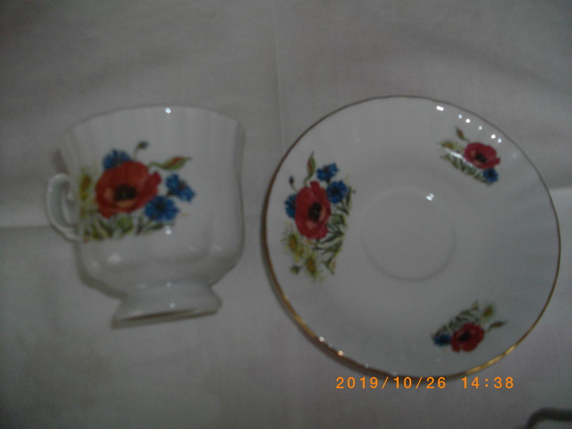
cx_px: 286
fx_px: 529
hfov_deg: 56.8
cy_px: 214
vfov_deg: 44.2
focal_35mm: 32
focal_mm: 5.7
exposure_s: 1/50
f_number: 2.9
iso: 200
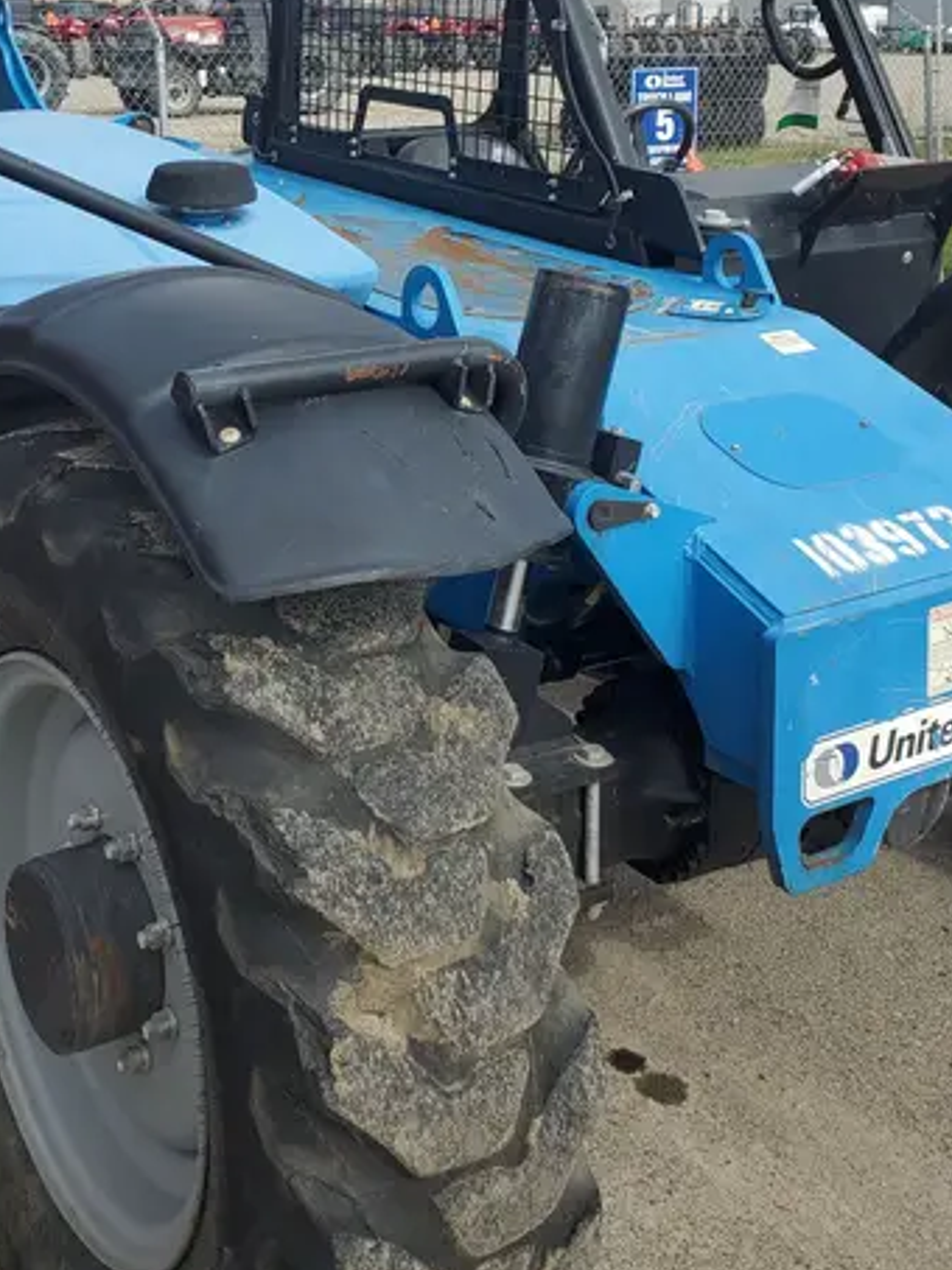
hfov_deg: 34.1
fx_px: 1542
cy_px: 290
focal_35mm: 42
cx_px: 336
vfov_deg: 43.1
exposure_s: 1/1297
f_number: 2.4
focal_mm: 4.3
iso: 50
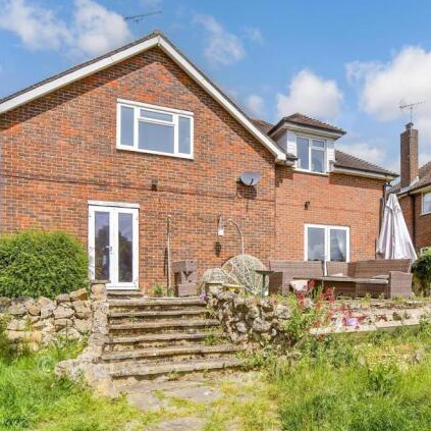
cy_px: 212
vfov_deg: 62.9
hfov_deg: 62.5
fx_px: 352
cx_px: 253
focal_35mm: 25
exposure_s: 1/800
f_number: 8
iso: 250
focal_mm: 13
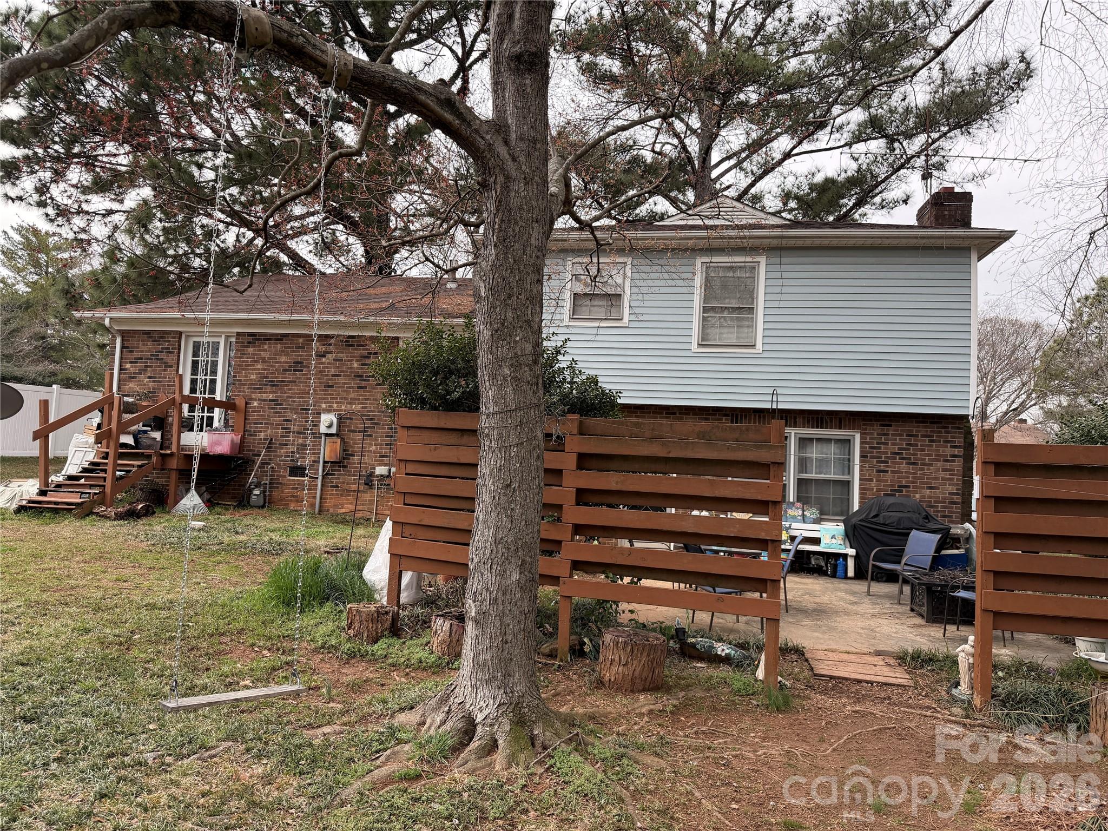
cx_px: 554
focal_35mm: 24
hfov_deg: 71.6
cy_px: 416
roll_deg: -2.9
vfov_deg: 56.8
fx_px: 768
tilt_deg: +2.9
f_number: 1.78
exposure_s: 1/2053
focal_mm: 6.76
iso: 100
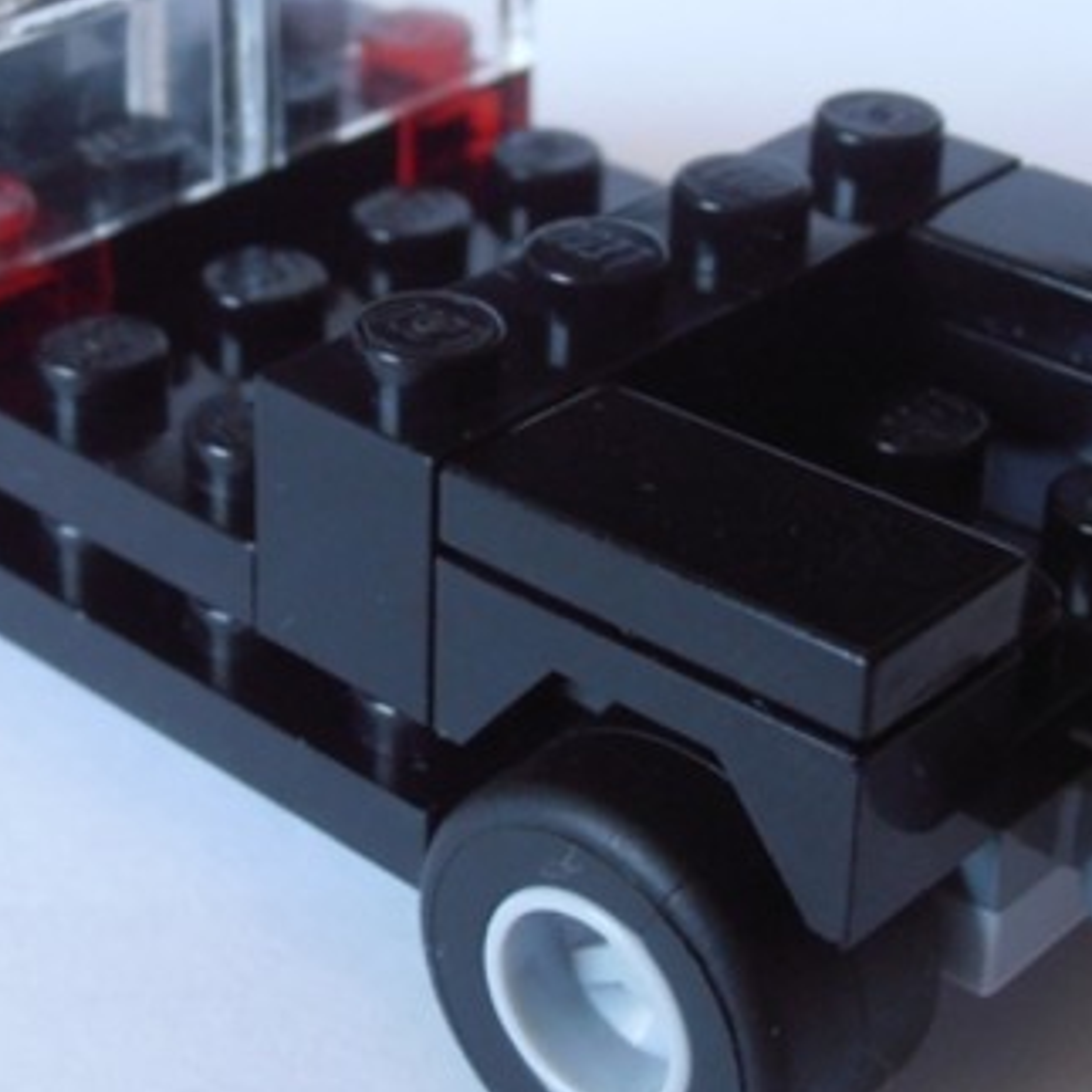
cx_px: 369
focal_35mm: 91
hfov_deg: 19.0
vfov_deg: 19.0
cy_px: 353
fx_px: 3248
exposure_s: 1/20
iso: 125
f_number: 3.9
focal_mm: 6.61
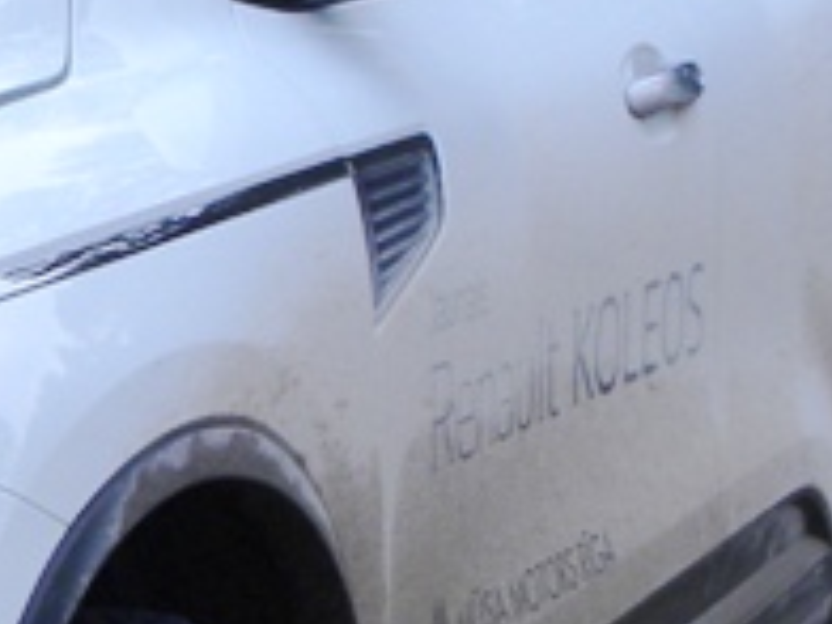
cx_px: -722
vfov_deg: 8.6
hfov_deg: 10.7
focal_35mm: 172
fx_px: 4134
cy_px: 666
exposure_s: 1/68.4
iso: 104
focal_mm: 5.9
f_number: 2.8
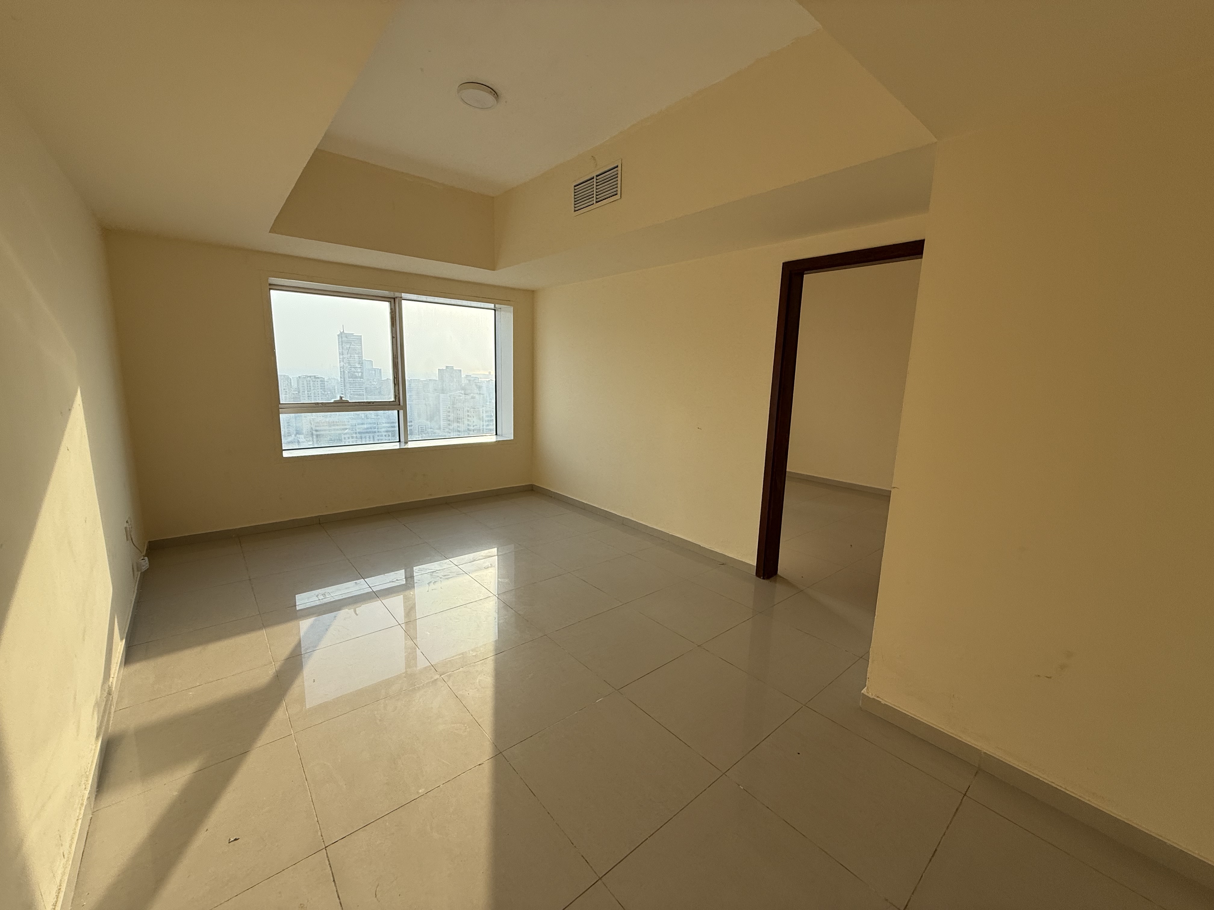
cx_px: 607
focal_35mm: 14
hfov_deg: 102.1
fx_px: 491
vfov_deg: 85.7
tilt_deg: -10.4
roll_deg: -1.9
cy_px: 455
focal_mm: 2.22
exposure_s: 1/316
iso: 64
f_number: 2.2
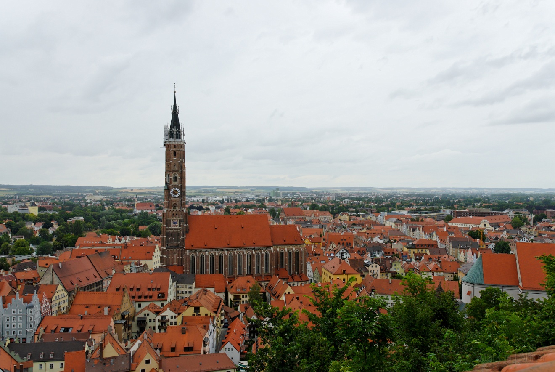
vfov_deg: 48.1
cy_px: 186
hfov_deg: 67.3
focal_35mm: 27
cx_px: 278
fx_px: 417
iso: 100
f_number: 8
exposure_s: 1/90
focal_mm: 18
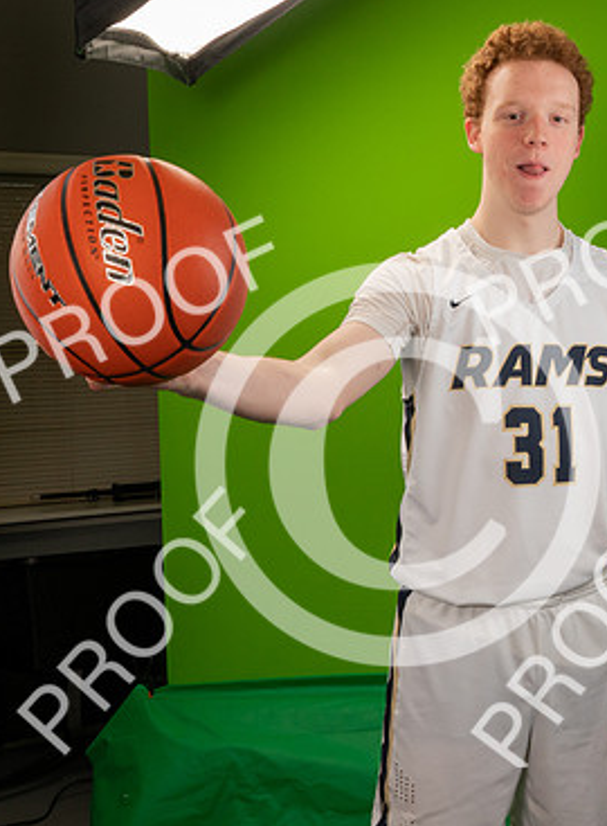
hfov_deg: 27.5
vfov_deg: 37.7
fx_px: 1207
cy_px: 399
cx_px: 505
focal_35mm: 51
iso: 800
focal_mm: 24
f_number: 20
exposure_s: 1/60
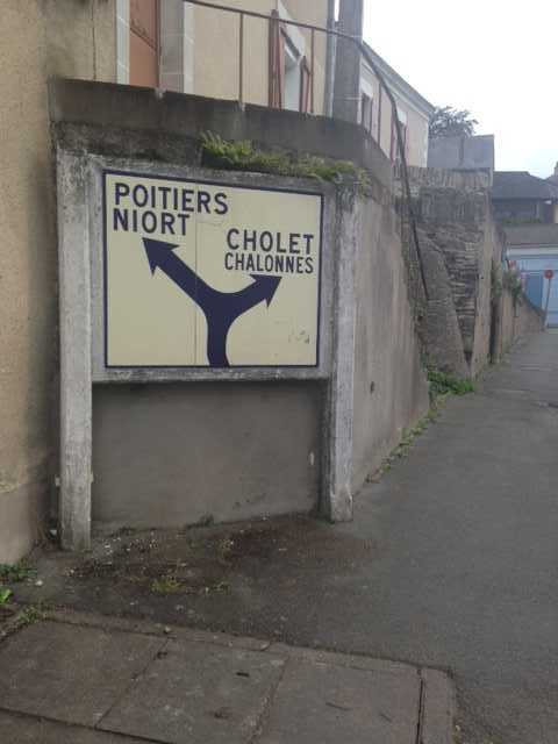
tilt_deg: -6.1
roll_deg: -3.1
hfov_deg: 42.9
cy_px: 372
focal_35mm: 33
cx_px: 279
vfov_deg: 55.4
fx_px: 709
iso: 50
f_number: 2.4
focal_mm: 4.12
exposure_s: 1/565
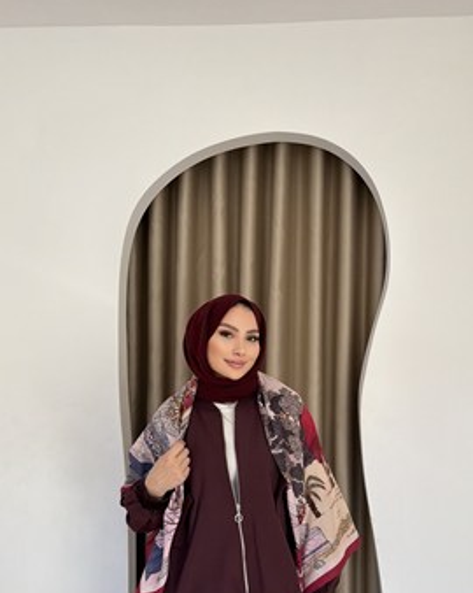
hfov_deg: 40.1
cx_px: 238
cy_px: 347
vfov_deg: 48.9
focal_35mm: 37
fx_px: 648
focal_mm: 6.76
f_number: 1.78
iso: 320
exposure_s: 1/1618
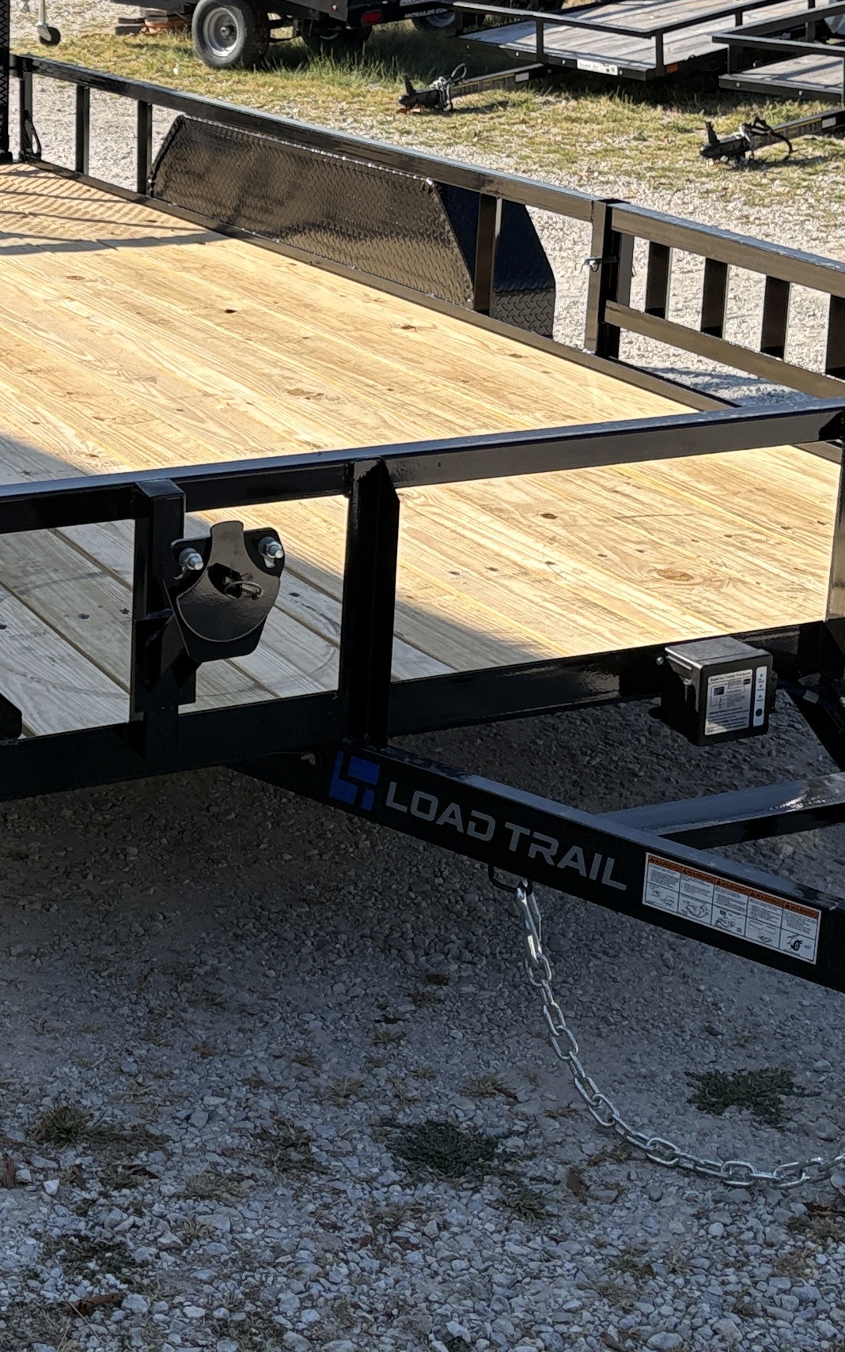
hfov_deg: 19.6
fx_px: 2396
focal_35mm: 65
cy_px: 356
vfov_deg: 31.0
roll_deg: +2.7
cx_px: 62
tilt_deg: -15.1
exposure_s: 1/2865
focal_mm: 5.96
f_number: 1.6
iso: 50
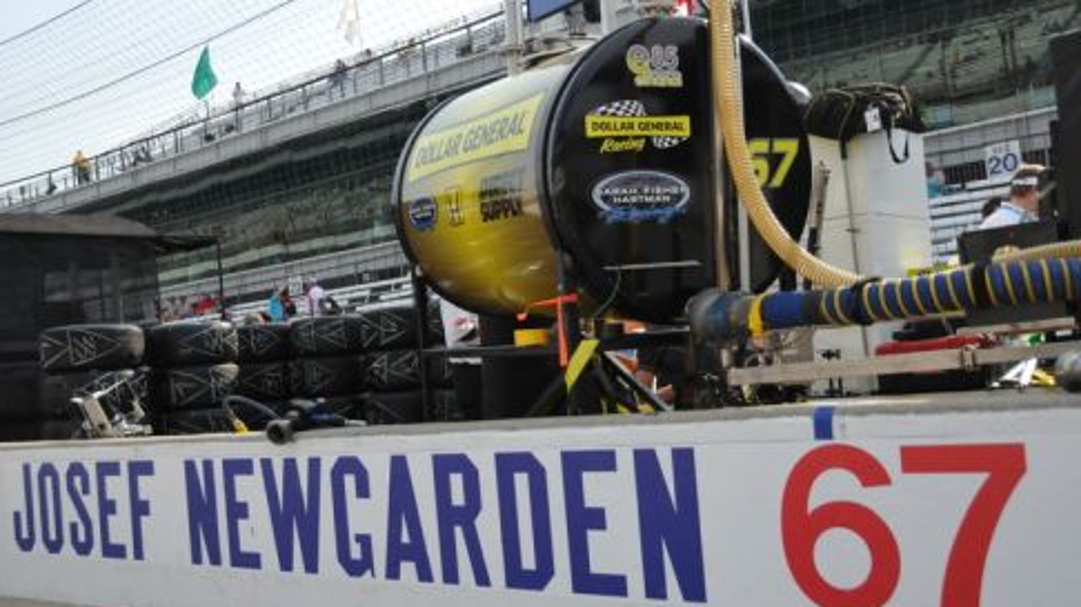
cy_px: 328
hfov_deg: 48.4
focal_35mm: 42
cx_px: 534
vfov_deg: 28.3
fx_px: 1203
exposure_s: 1/6400
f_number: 4
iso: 1000
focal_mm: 26
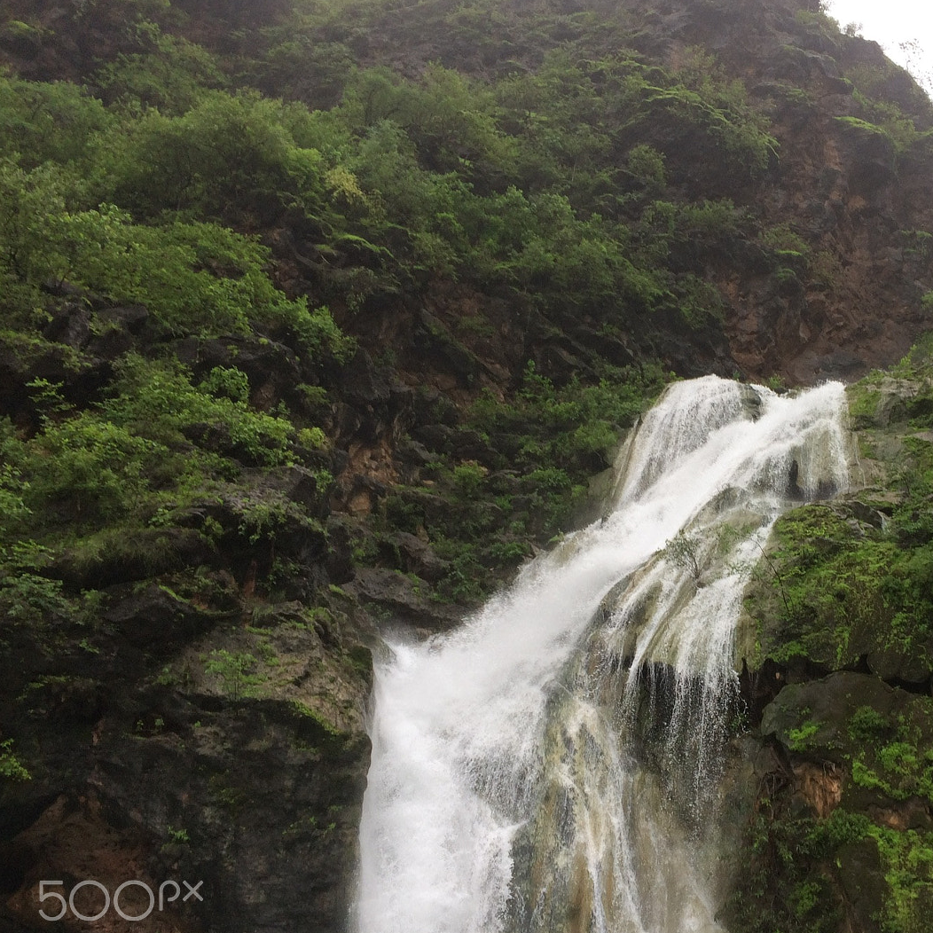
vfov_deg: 42.8
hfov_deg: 41.6
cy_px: 485
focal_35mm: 39
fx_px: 1189
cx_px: 693
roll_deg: -3.9
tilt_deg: +28.9
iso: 32
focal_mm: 4.15
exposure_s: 1/198
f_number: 2.2
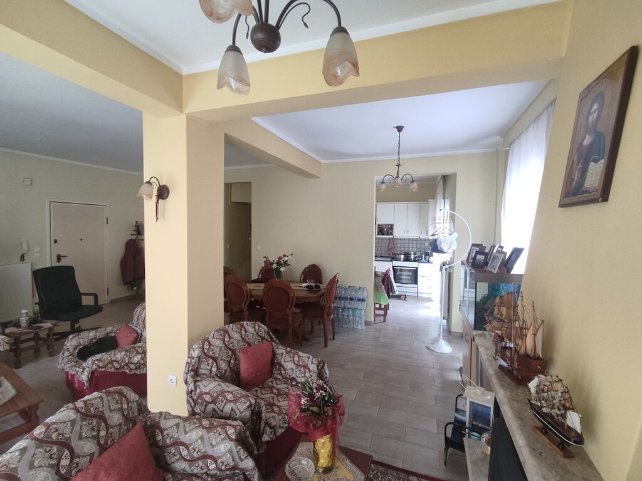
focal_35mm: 15
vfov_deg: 81.7
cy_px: 240
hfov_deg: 98.2
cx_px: 321
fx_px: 278
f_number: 2.2
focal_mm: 1.6
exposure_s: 1/33
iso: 196
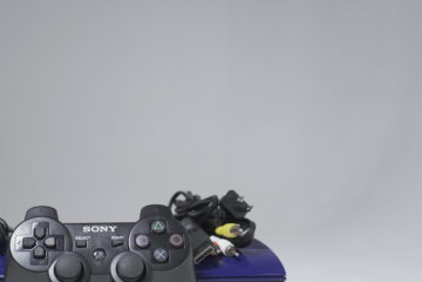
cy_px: 210
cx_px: 91
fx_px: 586
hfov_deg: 38.3
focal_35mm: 50
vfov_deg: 26.7
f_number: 4.5
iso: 125
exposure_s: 1/5
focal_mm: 30
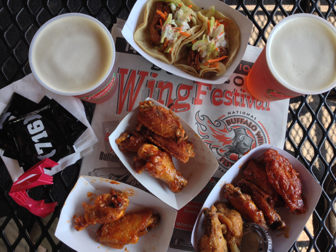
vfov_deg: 42.9
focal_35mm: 33
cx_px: 168
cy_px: 126
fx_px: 320
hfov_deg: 55.4
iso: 50
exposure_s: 1/134
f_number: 2.4
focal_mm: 4.12
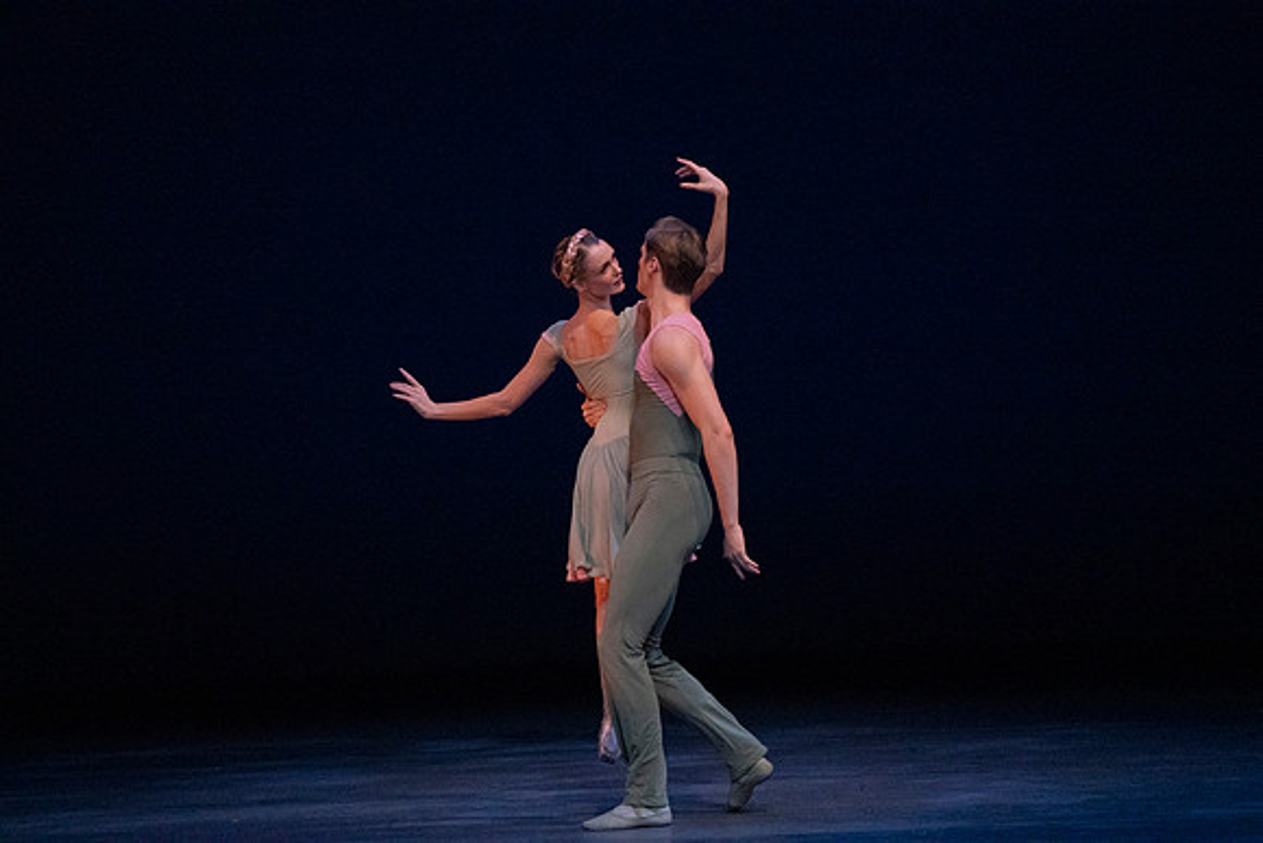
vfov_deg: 3.6
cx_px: 632
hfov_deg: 5.4
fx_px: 13404
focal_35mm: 382
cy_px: 422
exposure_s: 1/400
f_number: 5.6
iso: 16000
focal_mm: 382
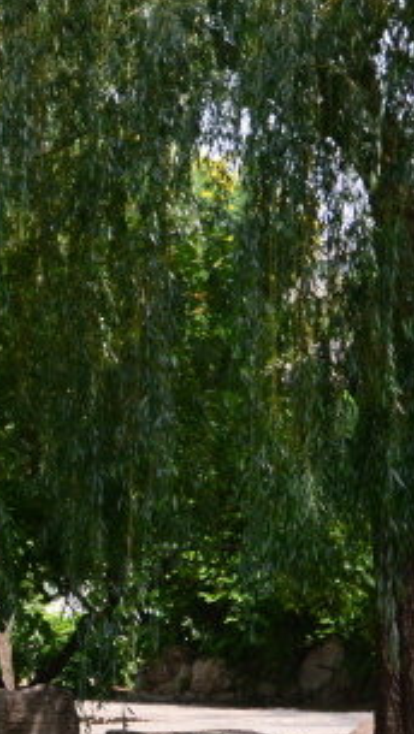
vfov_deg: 10.7
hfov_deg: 5.9
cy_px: 663
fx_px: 3896
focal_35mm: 200
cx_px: -383
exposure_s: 1/250
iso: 450
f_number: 11
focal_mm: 38
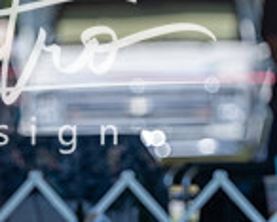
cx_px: -157
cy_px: 201
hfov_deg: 2.6
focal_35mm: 741
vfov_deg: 2.1
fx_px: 6079
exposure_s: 1/1250
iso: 100
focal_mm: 171
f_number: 4
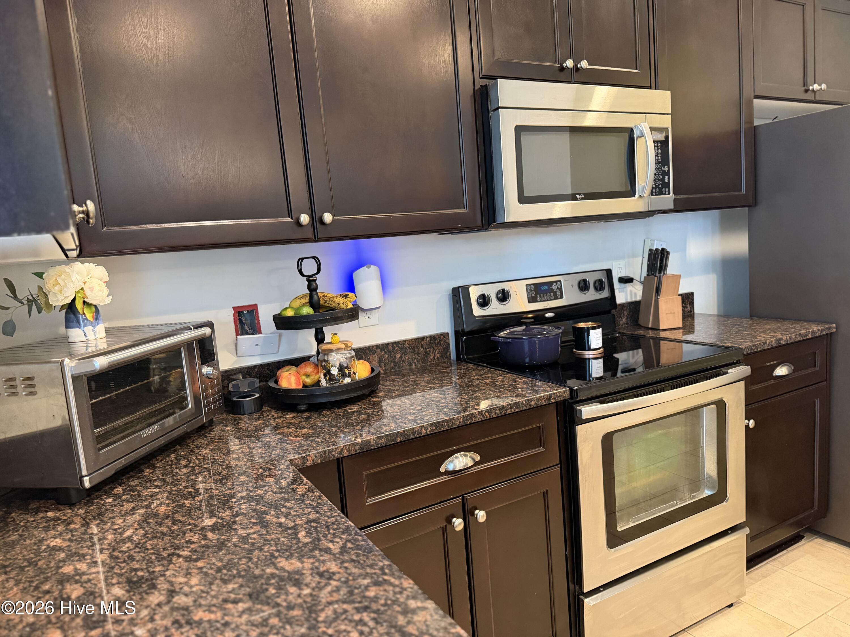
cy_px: 318
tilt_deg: -6.4
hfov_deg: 71.6
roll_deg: +4.6
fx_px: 589
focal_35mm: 24
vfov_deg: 56.8
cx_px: 425
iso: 800
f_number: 1.78
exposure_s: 1/60
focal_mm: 6.76
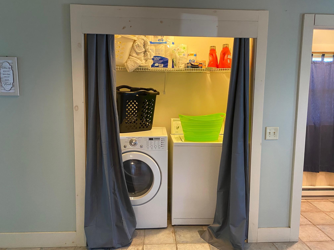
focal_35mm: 26
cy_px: 125
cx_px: 167
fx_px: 251
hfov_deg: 67.3
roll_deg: -0.8
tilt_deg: -6.9
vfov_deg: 53.1
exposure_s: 1/60
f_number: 1.8
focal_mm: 4.25
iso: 400
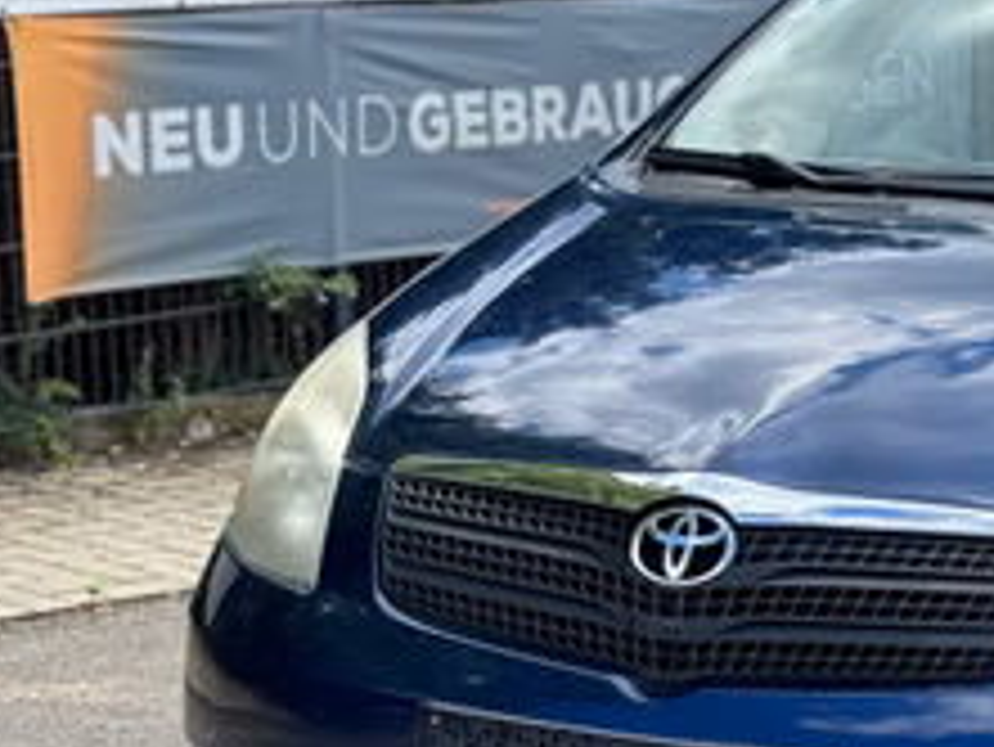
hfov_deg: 13.8
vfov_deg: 10.7
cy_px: 482
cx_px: 1187
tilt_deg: -9.4
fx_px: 3994
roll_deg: +1.2
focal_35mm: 139
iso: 64
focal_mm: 6.76
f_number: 1.78
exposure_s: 1/1366
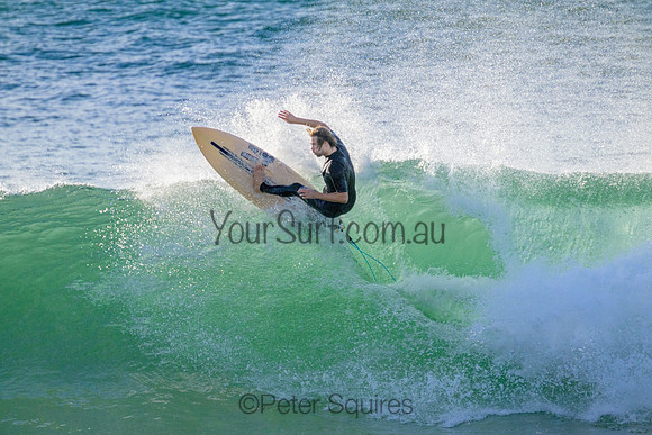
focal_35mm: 800
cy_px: 218
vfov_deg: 1.7
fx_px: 14492
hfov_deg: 2.6
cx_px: 326
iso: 1800
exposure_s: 1/2000
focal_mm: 800
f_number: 11
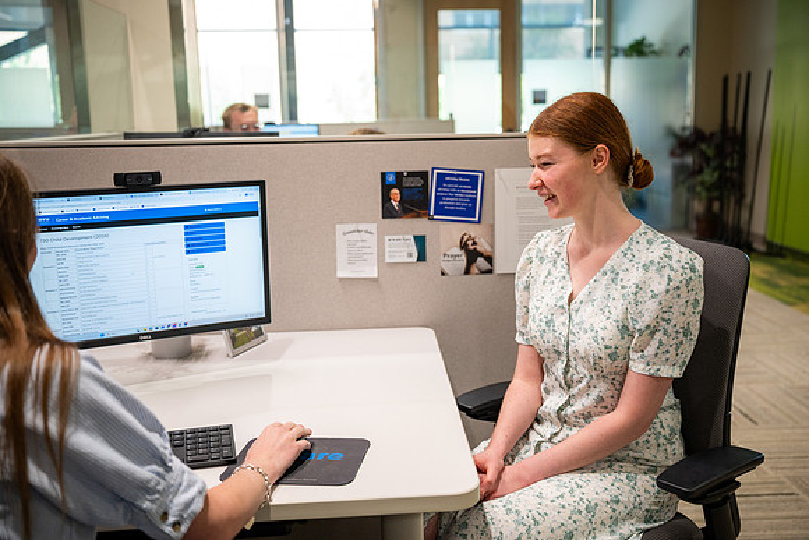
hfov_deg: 48.5
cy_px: 256
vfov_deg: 33.5
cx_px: 425
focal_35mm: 40
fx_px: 898
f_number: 2.8
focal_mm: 38
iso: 640
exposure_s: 1/160
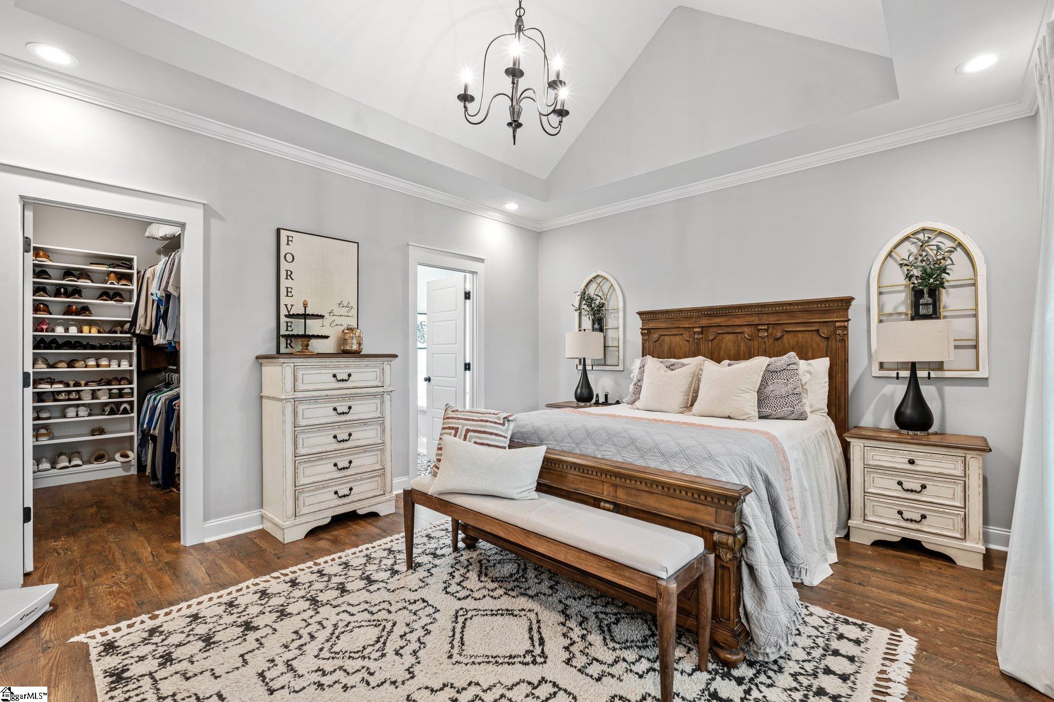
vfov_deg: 72.0
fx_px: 483
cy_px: 351
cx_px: 527
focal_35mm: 16
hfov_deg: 95.0
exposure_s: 1/2.5
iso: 250
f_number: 9
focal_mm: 16.5
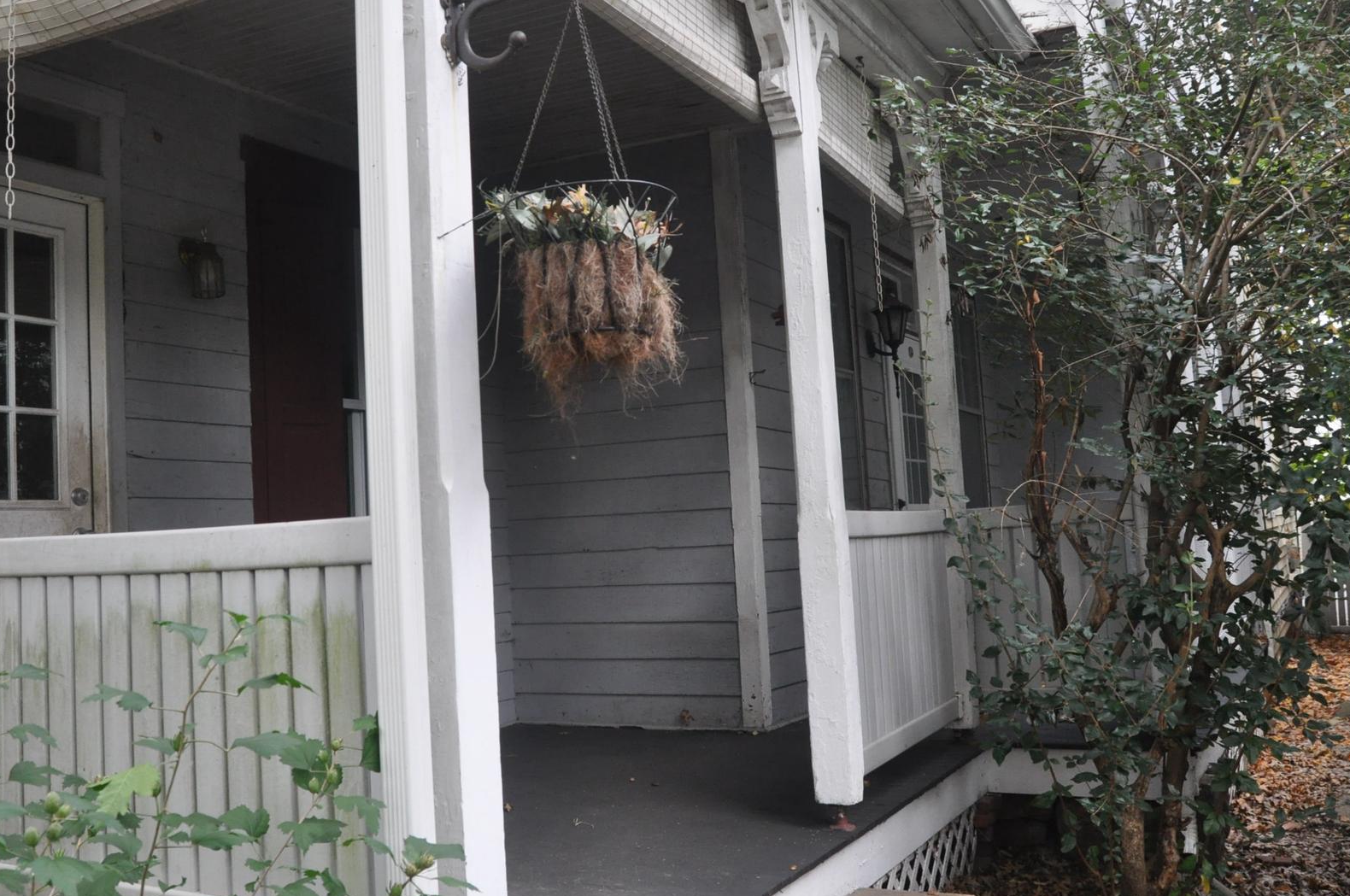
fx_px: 1311
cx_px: 584
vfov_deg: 37.7
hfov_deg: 54.3
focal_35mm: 35
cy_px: 402
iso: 1000
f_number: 7.1
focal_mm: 18
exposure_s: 1/200
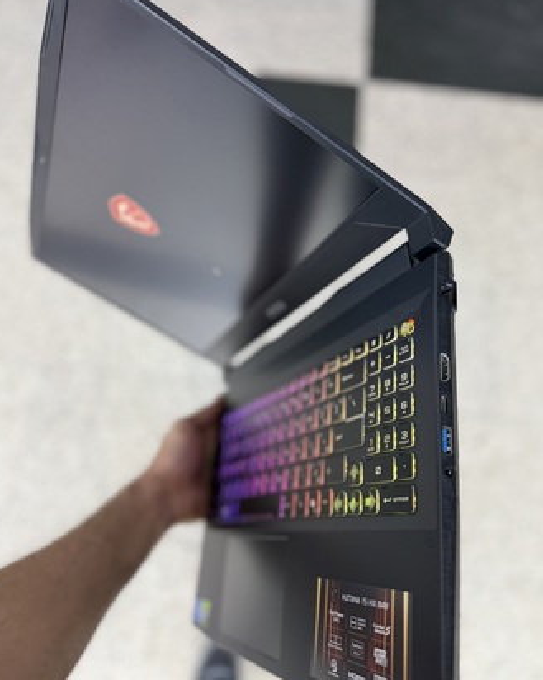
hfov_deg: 54.9
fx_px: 523
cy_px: 331
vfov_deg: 66.1
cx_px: 272
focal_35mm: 26
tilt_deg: -65.1
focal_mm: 6.76
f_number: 1.78
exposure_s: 1/60
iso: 250
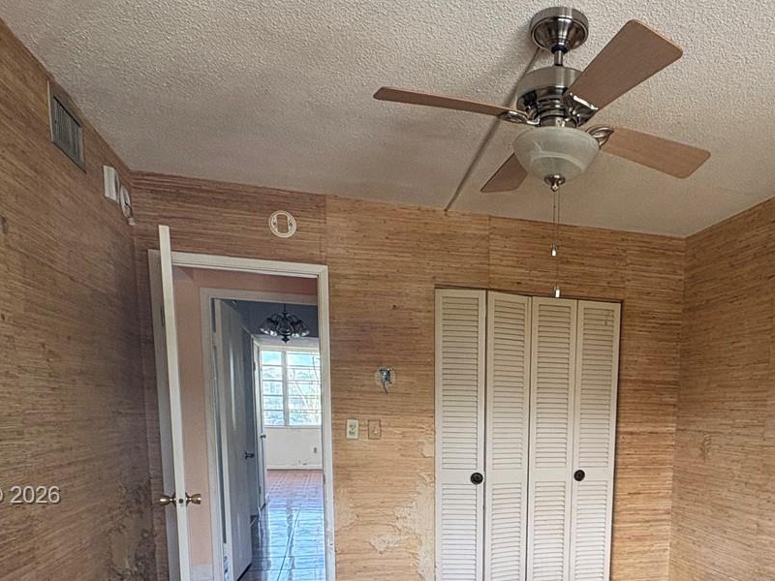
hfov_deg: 61.5
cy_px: 497
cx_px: 534
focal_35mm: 28
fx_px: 627
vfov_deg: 46.1
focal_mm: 2.22
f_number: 2.2
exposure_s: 1/99
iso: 200
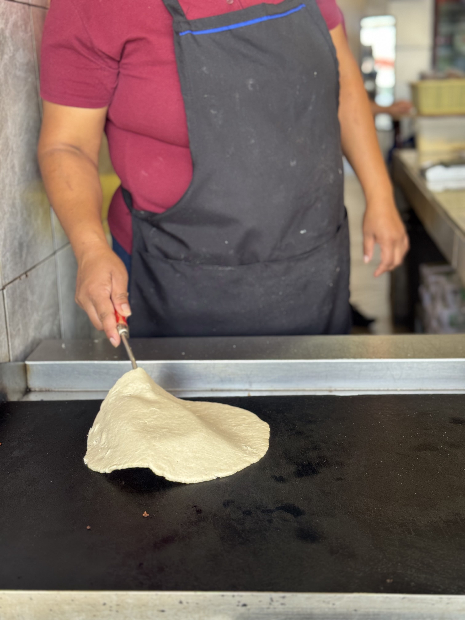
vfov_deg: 39.7
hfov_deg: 30.3
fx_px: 860
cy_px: 310
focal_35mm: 48
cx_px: 232
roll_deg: +0.8
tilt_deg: -12.8
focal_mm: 6.76
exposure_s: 1/95
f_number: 1.78
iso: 100
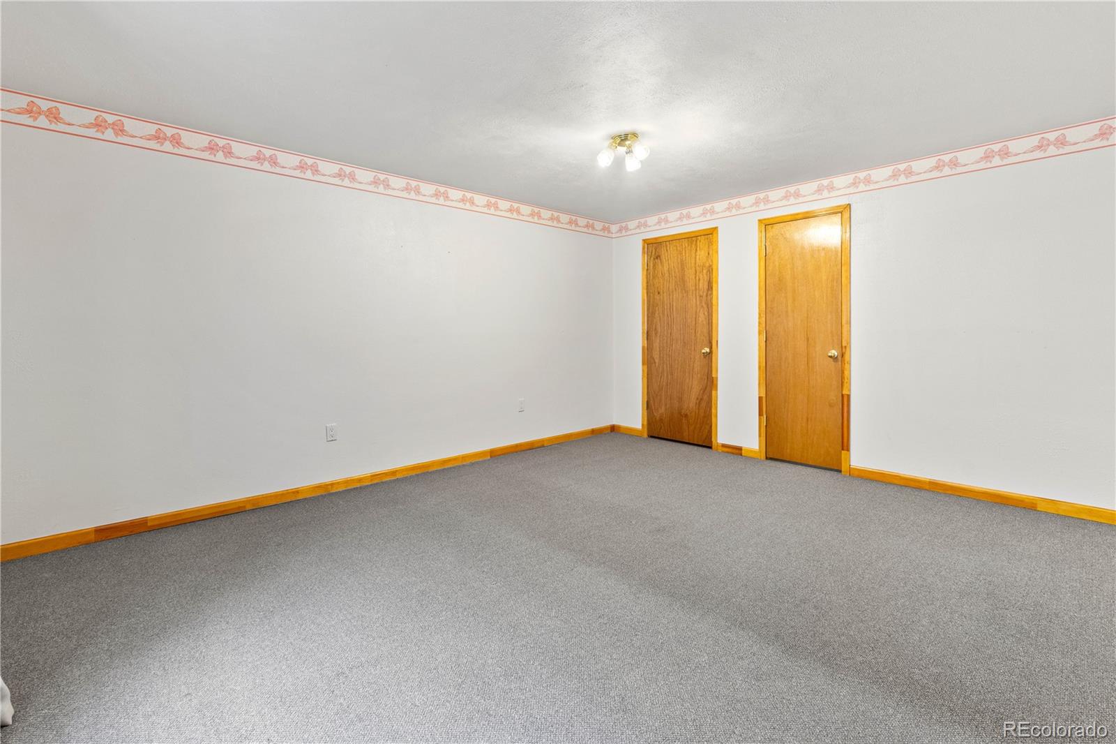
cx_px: 558
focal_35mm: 15
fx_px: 465
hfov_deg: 100.4
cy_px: 372
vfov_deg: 77.3
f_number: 10
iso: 200
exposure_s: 1.6
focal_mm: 10
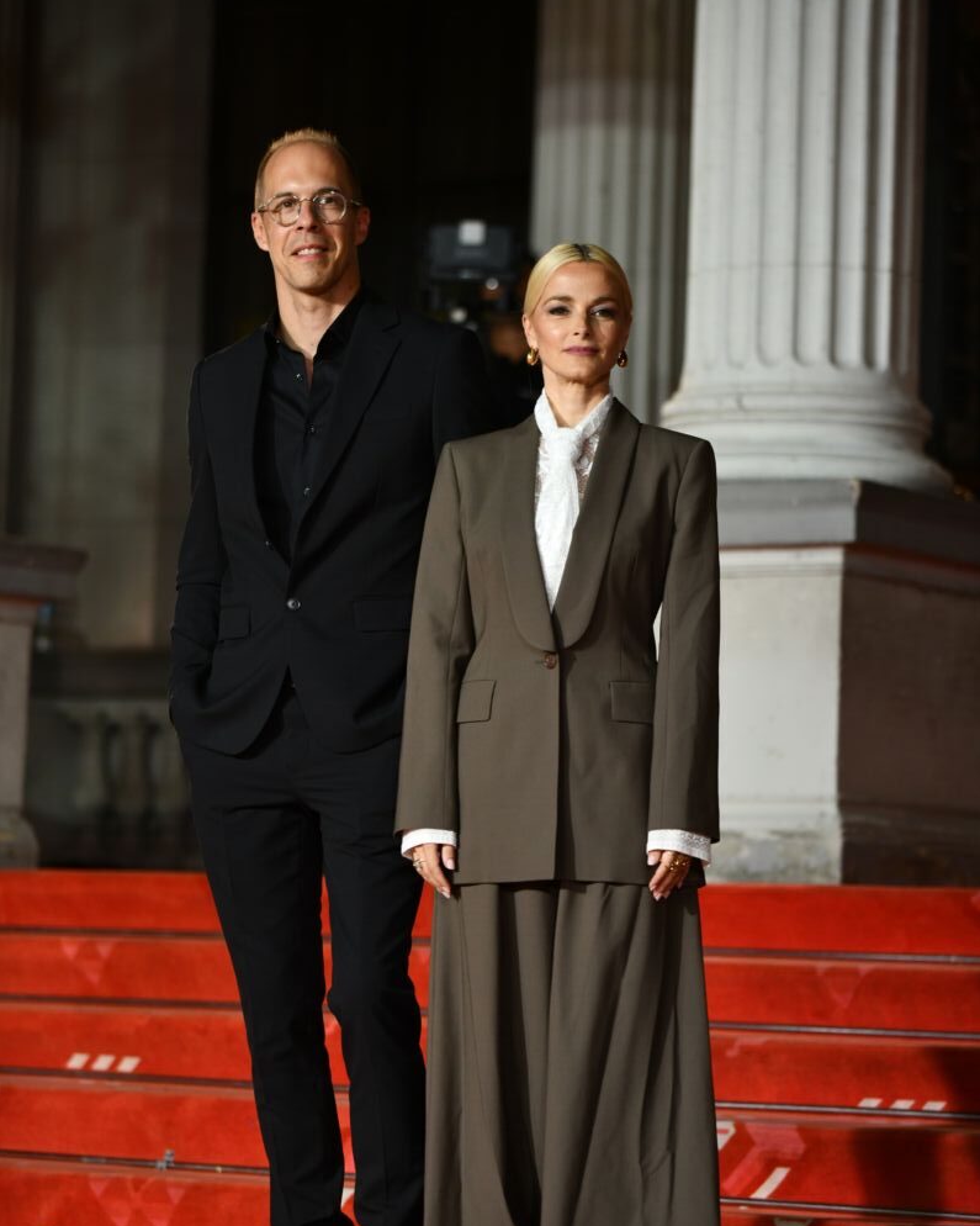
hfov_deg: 11.3
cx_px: 491
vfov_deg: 14.2
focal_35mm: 136
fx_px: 4931
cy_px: 670
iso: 640
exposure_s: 1/400
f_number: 2.8
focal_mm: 120
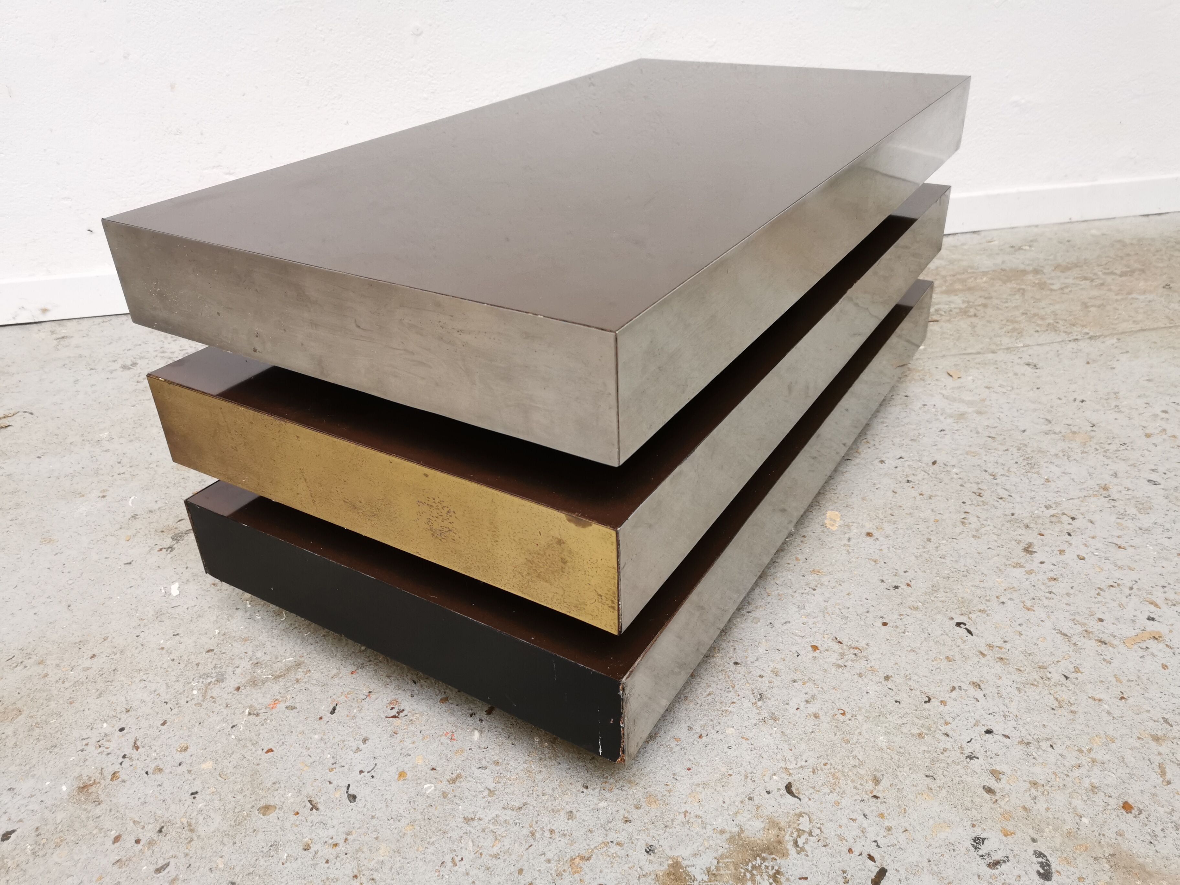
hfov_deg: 65.3
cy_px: 442
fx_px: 920
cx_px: 590
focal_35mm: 27
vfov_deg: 51.4
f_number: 1.8
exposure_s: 1/50
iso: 200
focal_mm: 5.58
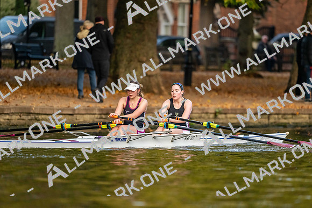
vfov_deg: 3.4
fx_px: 3467
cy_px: 104
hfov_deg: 5.2
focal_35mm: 400
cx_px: 156
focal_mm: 400
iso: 3200
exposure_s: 1/2500
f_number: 4.5
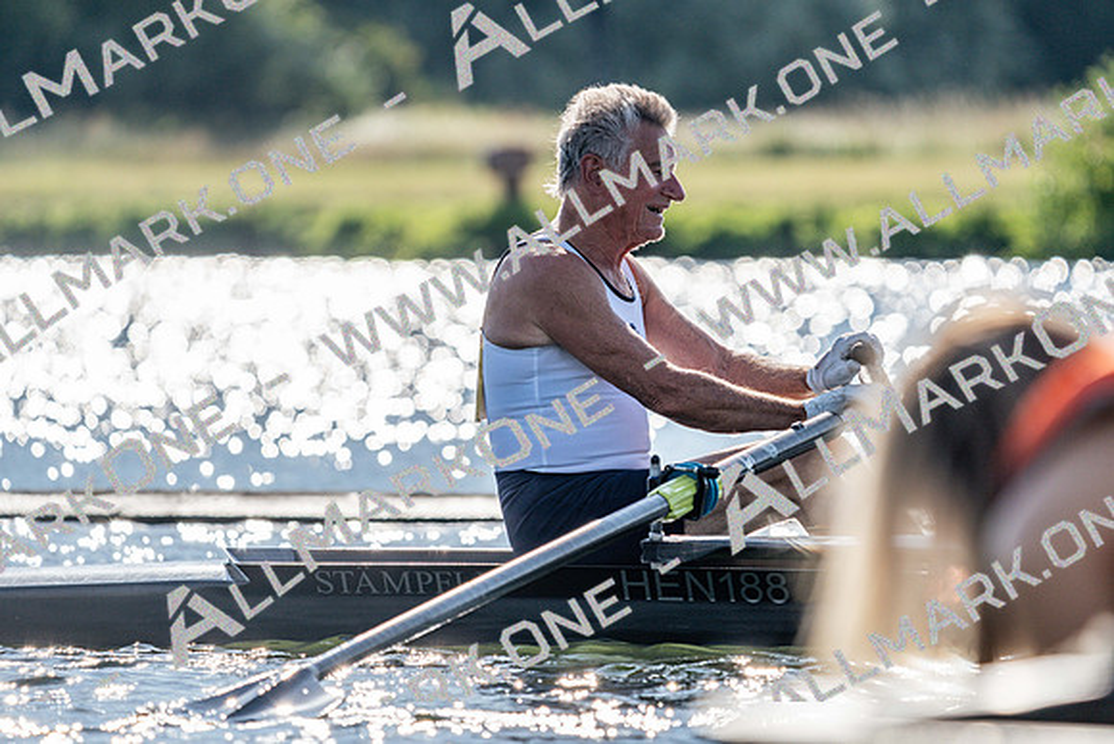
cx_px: 557
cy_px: 372
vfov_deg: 3.7
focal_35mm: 374
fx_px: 11575
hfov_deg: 5.5
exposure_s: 1/1600
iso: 100
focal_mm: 374
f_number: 6.3
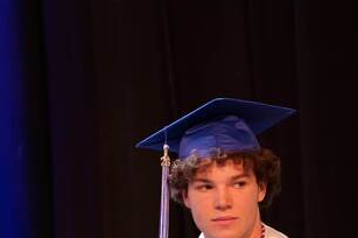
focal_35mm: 1002
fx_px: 9954
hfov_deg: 2.1
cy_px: 283
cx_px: 188
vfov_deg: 1.4
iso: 6400
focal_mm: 300
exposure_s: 1/40
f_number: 5.6
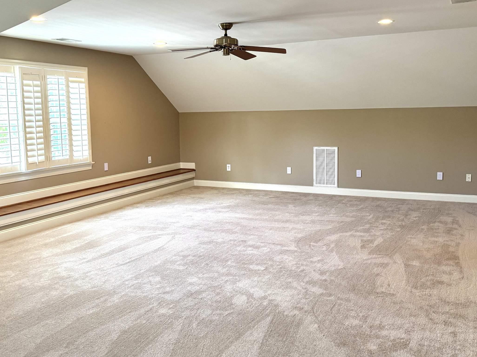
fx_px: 496
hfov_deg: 51.3
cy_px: 160
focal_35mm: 36
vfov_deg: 39.6
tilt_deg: -6.5
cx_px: 216
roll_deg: +0.5
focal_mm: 6.76
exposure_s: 1/60
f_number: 1.78
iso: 320
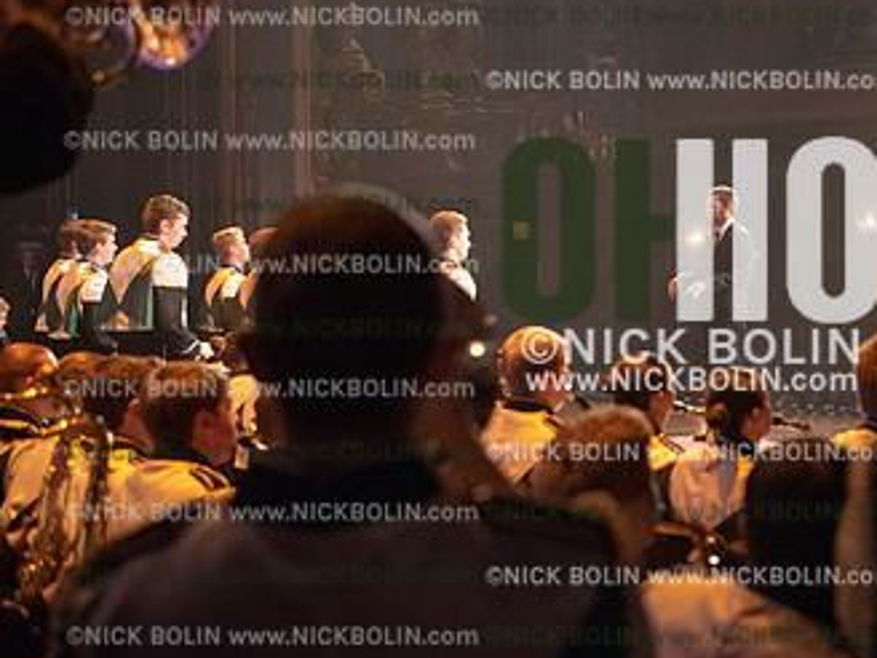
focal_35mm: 68
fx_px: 1723
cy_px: 266
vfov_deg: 21.6
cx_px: 690
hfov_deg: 28.0
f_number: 2.8
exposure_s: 1/200
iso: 2000
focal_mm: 40
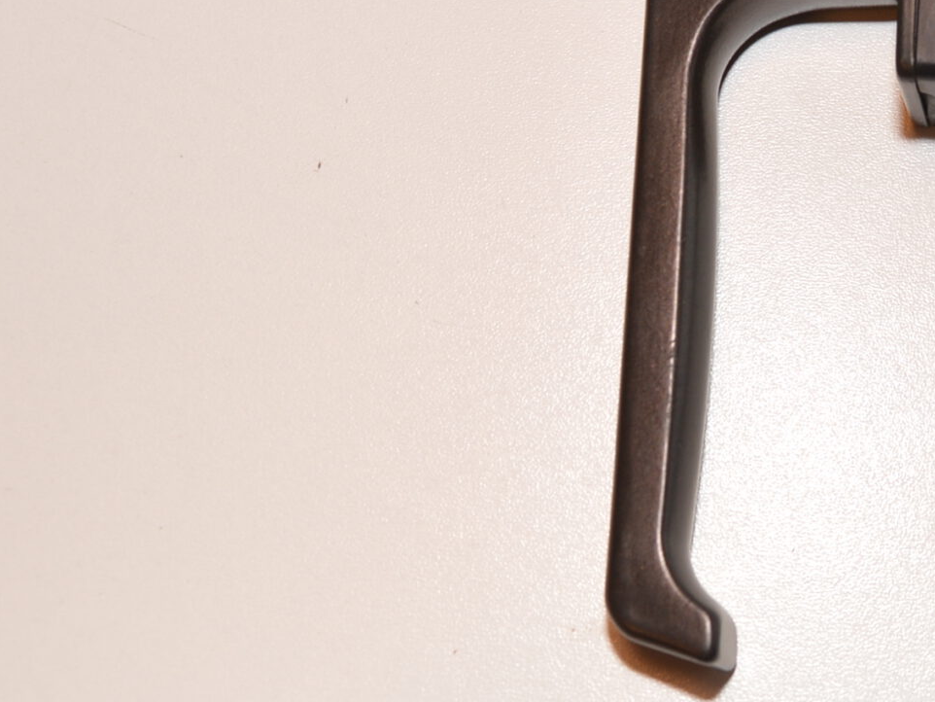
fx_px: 2486
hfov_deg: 20.7
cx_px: 899
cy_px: 122
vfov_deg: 15.9
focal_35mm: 92
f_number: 5.6
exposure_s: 1/80
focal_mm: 24
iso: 180
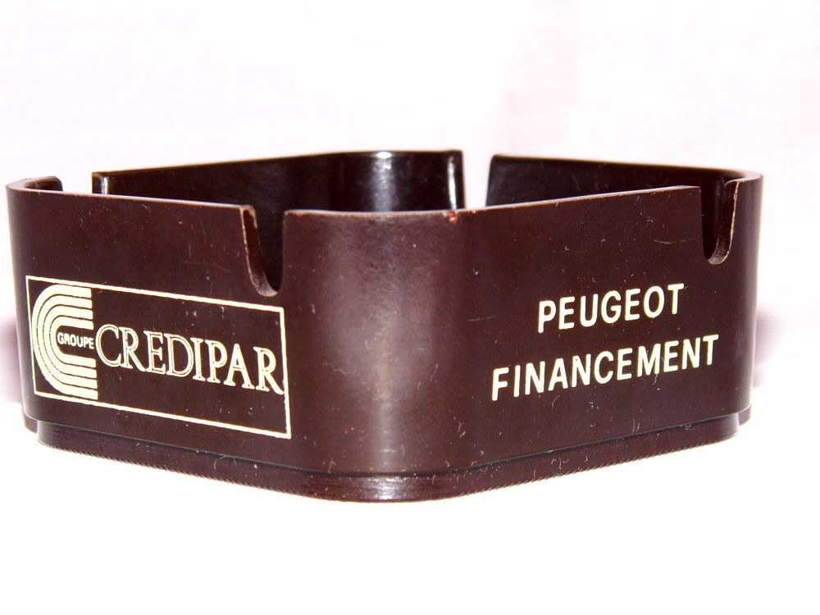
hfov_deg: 14.9
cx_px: 410
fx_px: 3127
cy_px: 308
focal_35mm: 132
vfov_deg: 11.2
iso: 100
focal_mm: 23.6
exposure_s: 1/60
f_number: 4.7
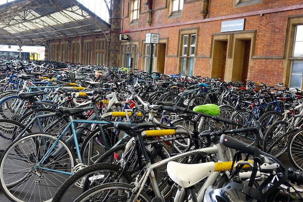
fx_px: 286
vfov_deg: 38.9
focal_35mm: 34
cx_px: 152
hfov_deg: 55.8
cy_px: 101
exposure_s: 1/40
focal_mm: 12.56
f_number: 4
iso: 500
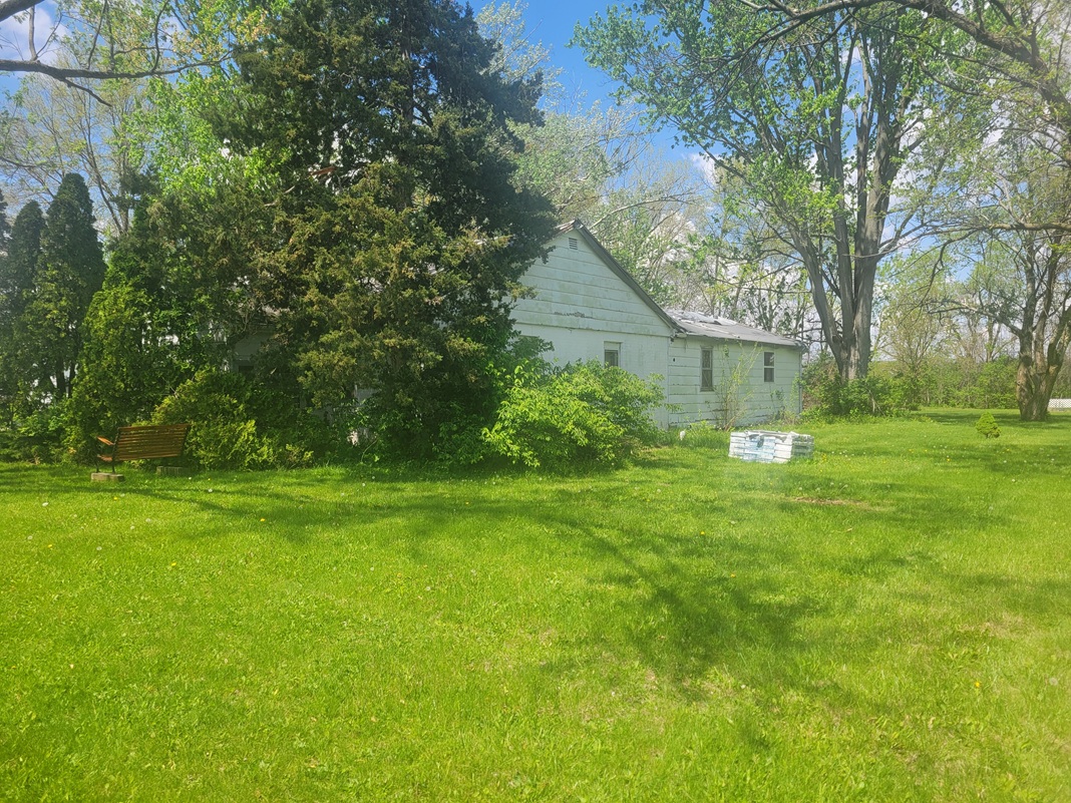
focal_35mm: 26
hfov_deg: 67.3
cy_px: 402
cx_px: 536
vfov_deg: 53.1
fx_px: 804
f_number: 1.8
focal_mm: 5.4
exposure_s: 1/1513
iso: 40
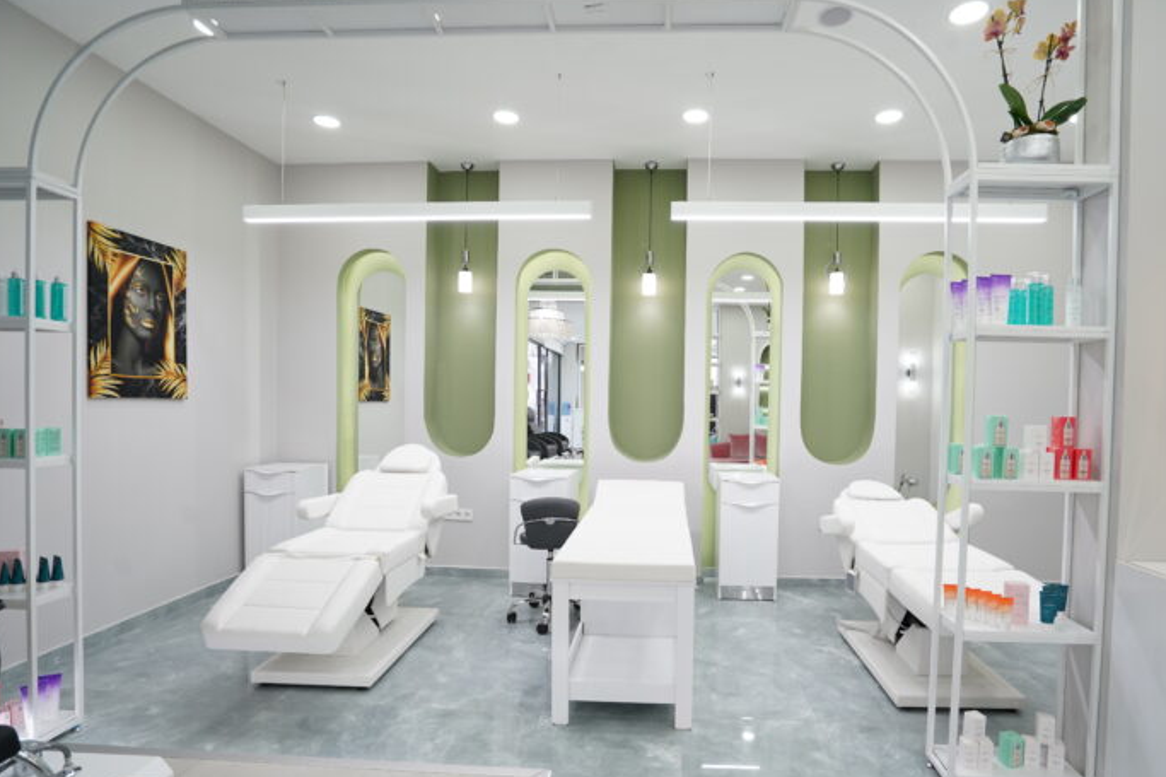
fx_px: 583
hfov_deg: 89.8
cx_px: 637
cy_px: 415
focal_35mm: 18
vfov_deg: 67.3
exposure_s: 1/25
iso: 250
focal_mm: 16
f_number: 5.6
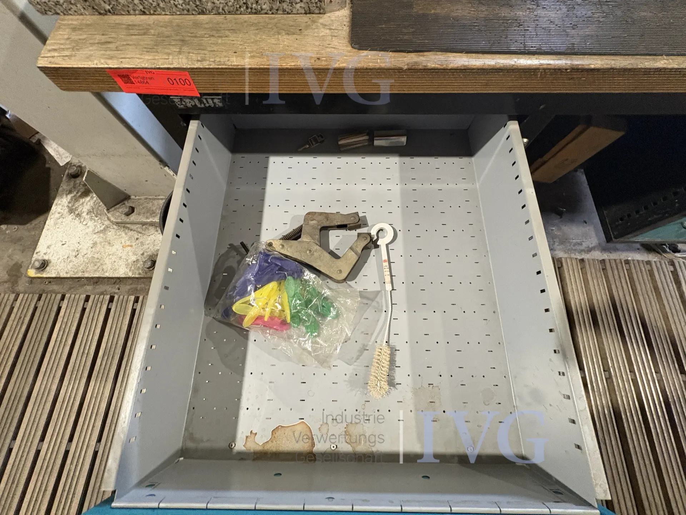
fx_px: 277
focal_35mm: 14
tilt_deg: -70.7
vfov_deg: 85.7
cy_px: 258
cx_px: 343
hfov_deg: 102.1
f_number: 2.2
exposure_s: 1/60
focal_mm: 2.22
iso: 400
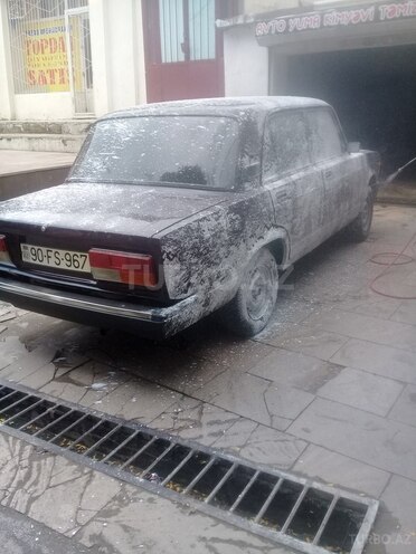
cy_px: 277
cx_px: 208
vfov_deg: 58.4
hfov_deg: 45.4
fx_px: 497
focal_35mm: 31
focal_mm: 3.3
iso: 64
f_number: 2.2
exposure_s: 1/164
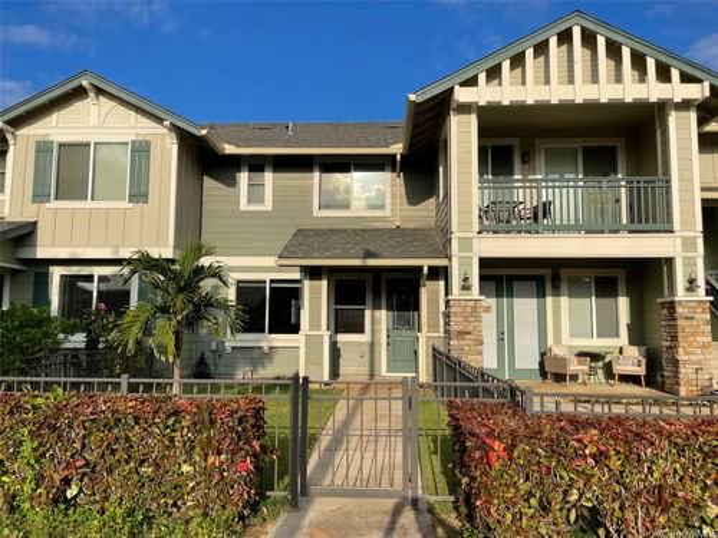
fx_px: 539
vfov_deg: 53.1
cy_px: 269
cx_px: 359
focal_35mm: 26
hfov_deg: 67.3
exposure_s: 1/5128
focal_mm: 5.1
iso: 32
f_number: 1.6
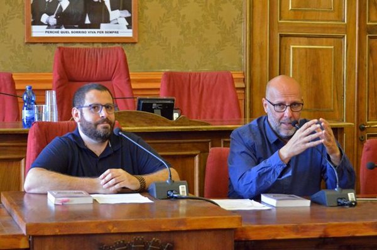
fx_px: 1019
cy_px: 125
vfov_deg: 14.0
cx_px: 188
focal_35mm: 98
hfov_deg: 21.0
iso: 5000
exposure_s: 1/100
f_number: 5
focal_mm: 65
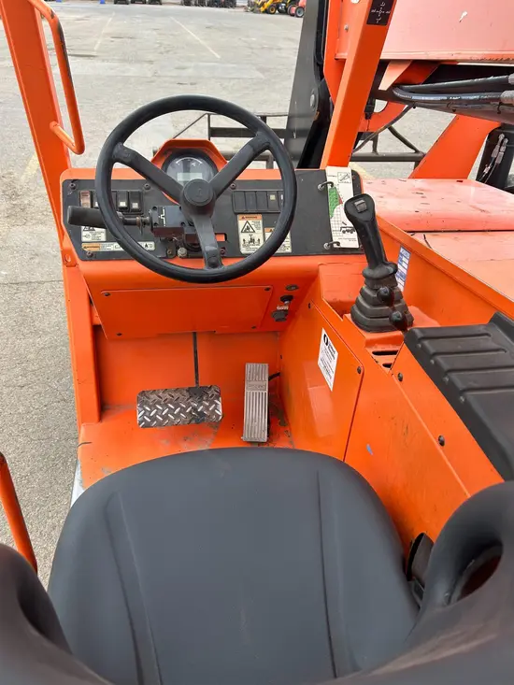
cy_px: 342
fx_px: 515
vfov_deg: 67.3
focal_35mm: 26
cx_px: 257
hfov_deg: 53.1
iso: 50
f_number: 1.5
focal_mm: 5.7
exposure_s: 1/513
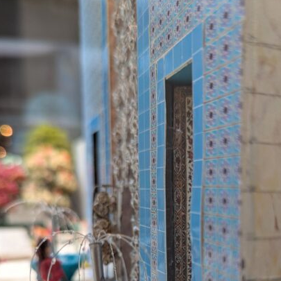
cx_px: 161
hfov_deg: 39.9
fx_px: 386
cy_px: 236
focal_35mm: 42
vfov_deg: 38.1
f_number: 1.85
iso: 169
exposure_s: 1/40
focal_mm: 6.81
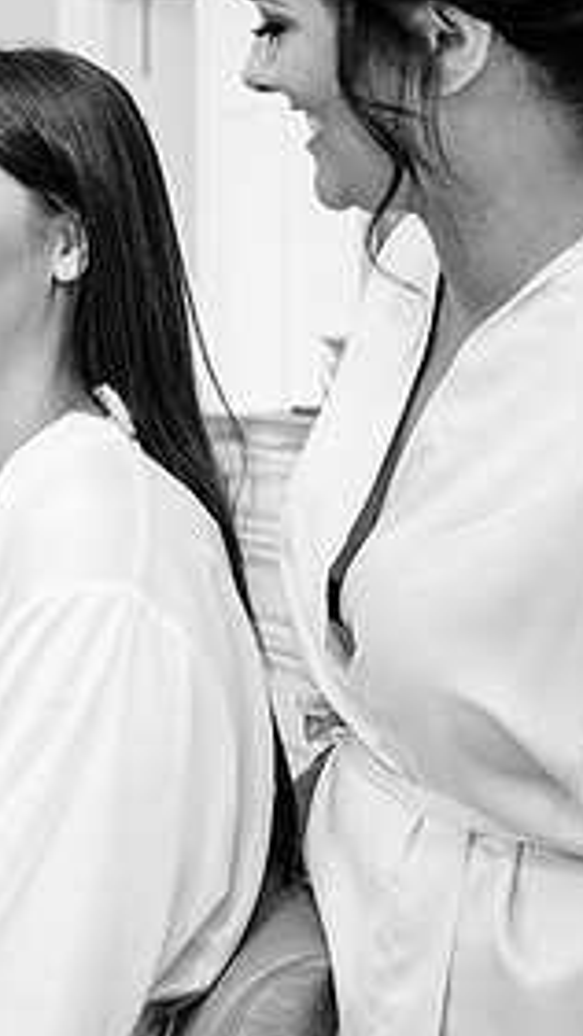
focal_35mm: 85
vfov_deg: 24.7
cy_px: 254
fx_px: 2337
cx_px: -223
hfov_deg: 13.6
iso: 2000
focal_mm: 35
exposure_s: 1/200
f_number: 4
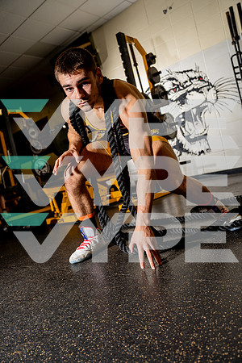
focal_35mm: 29
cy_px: 182
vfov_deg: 63.7
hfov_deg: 45.0
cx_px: 121
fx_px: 292
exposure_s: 1/200
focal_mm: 29
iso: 100
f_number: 4
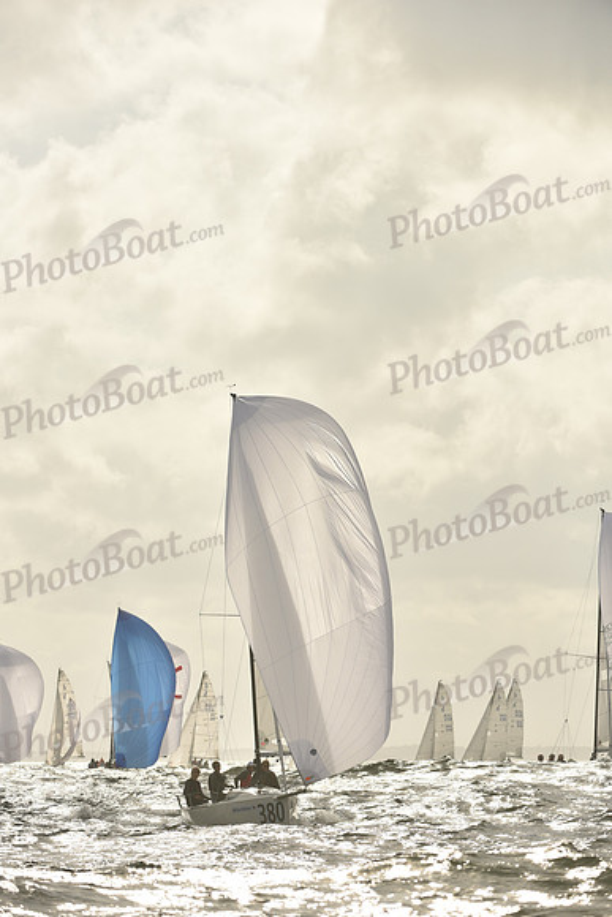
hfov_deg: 6.5
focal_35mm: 210
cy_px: 458
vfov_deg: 9.8
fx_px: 5351
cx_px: 306
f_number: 7.1
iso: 320
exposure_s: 1/2500
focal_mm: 210
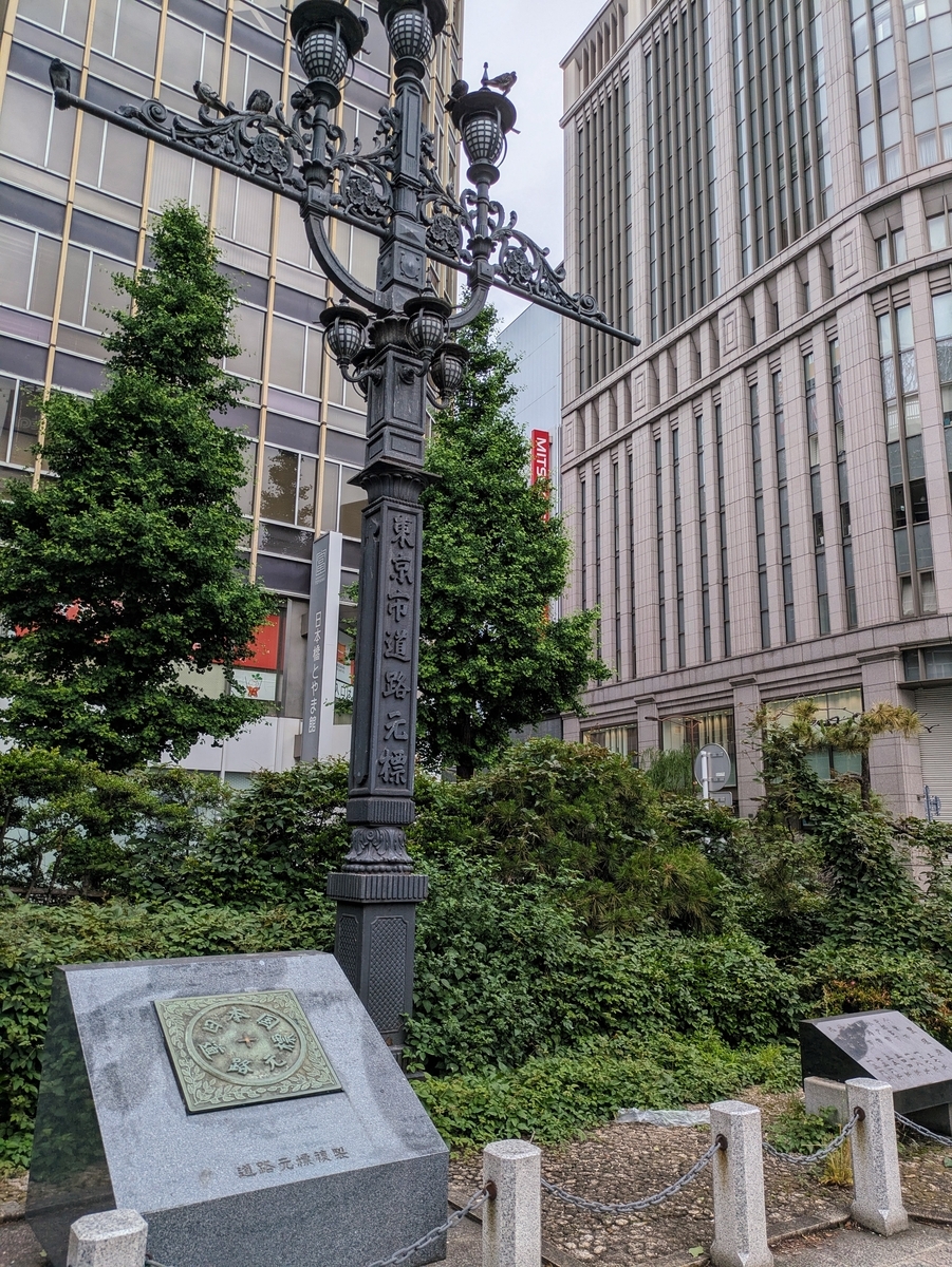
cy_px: 634
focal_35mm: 25
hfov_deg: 54.9
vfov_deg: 69.4
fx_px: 916
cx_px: 476
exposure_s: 1/846
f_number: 1.89
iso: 43
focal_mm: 5.43
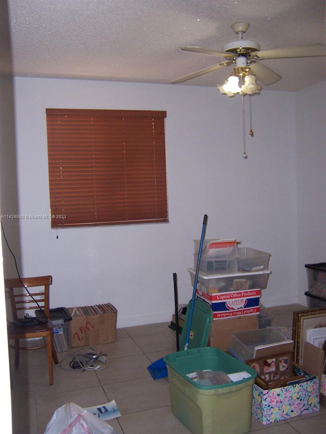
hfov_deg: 42.9
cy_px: 217
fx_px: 414
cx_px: 163
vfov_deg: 55.4
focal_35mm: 33
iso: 140
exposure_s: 1/60
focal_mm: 5.5
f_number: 2.8
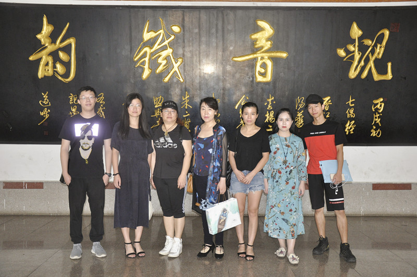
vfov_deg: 35.4
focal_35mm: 38
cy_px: 138
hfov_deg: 51.3
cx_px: 208
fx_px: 434
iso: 800
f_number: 4
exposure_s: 1/60
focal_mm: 25
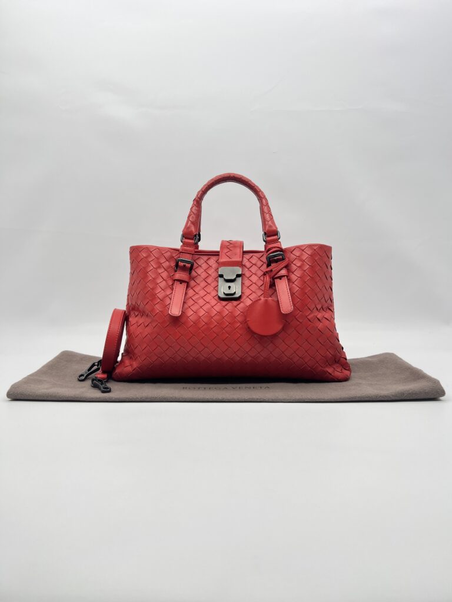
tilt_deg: -4.3
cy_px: 301
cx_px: 226
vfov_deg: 67.3
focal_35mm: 26
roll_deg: +0.3
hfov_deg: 53.1
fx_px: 453
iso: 32
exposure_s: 1/148
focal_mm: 5.7
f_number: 1.5
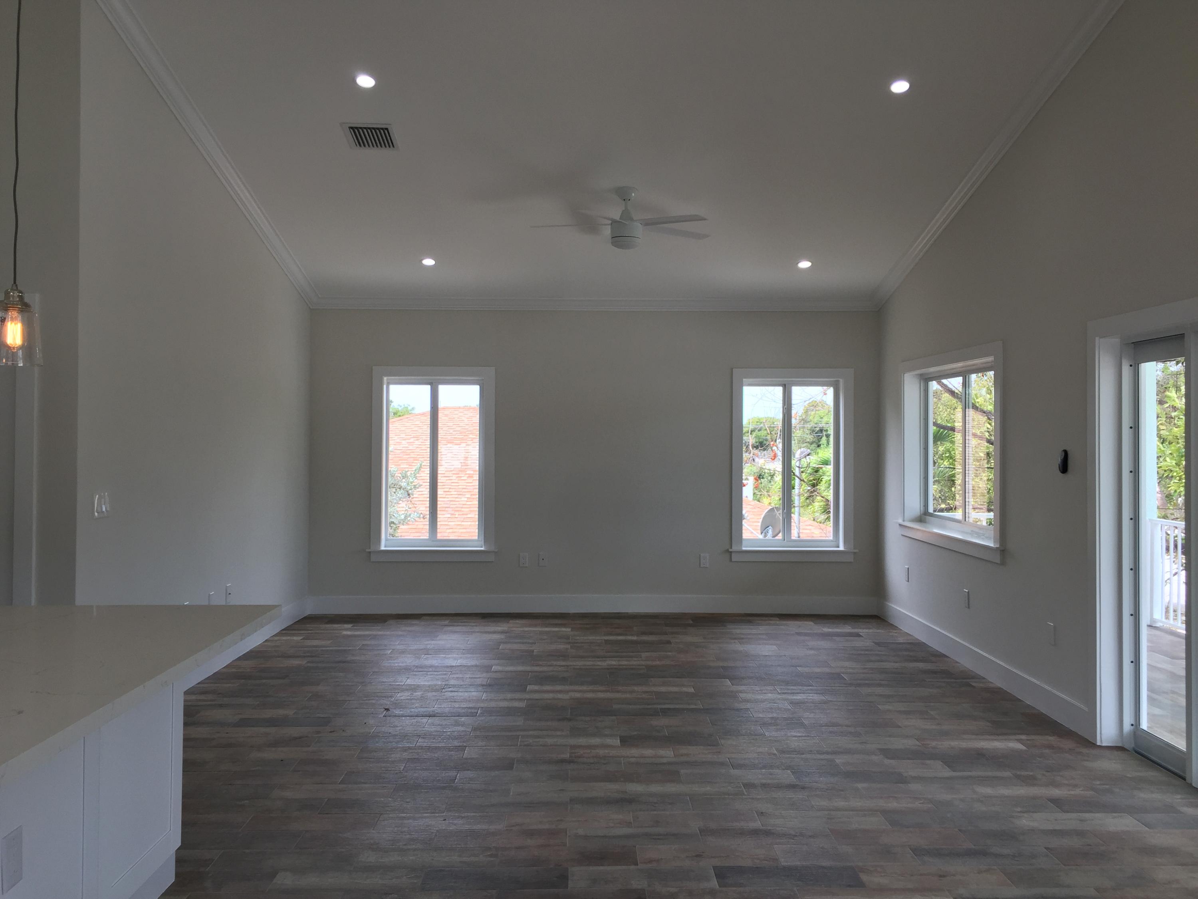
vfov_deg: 48.2
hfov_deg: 61.7
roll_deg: -1.7
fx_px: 1004
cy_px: 450
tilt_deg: +0.3
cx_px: 599
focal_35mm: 29
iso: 32
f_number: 2.2
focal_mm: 4.15
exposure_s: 1/124
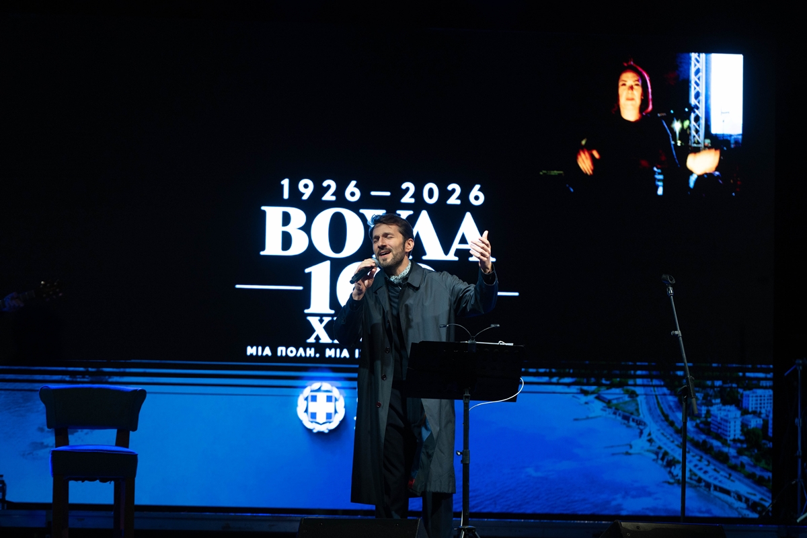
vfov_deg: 7.8
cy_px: 269
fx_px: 3923
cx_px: 404
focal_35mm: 175
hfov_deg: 11.7
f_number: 2.8
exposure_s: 1/160
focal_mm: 175
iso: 500
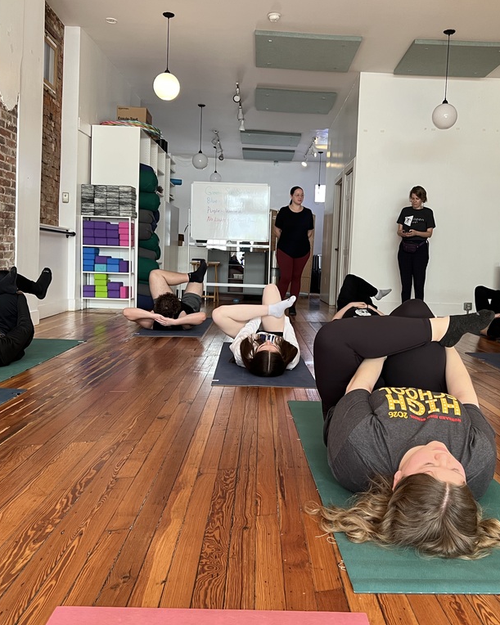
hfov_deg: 43.3
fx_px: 629
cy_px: 312
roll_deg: -2.1
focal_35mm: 34
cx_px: 276
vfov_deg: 52.8
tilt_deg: -4.5
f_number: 1.5
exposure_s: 1/89
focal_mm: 5.7
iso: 125
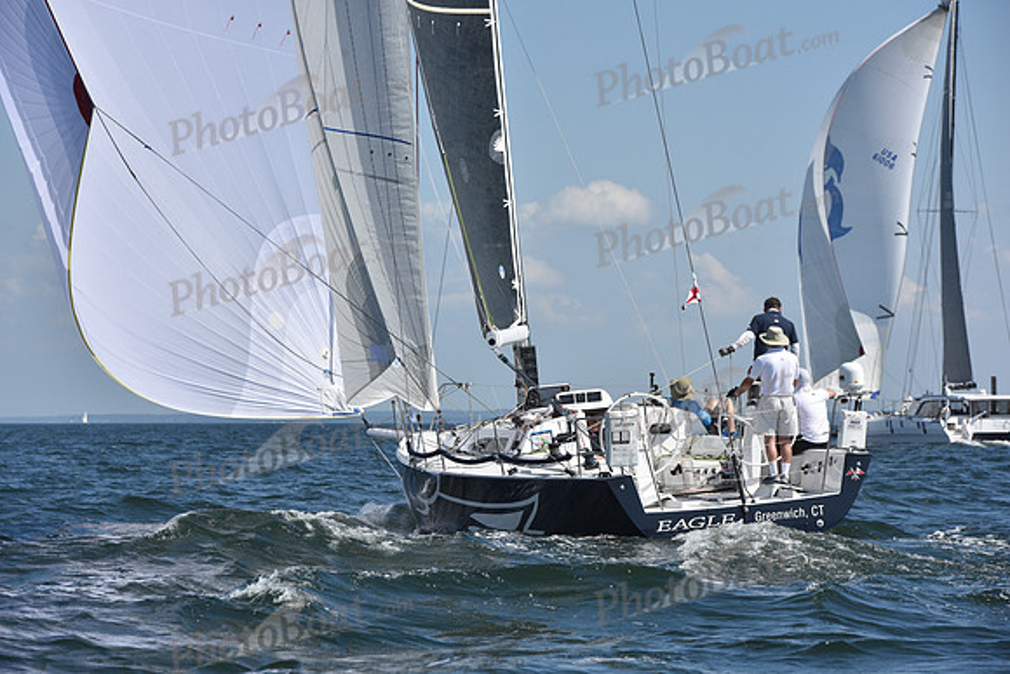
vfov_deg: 8.3
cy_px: 337
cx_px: 505
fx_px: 4630
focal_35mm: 165
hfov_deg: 12.4
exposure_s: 1/1250
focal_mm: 165
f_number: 10
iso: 320
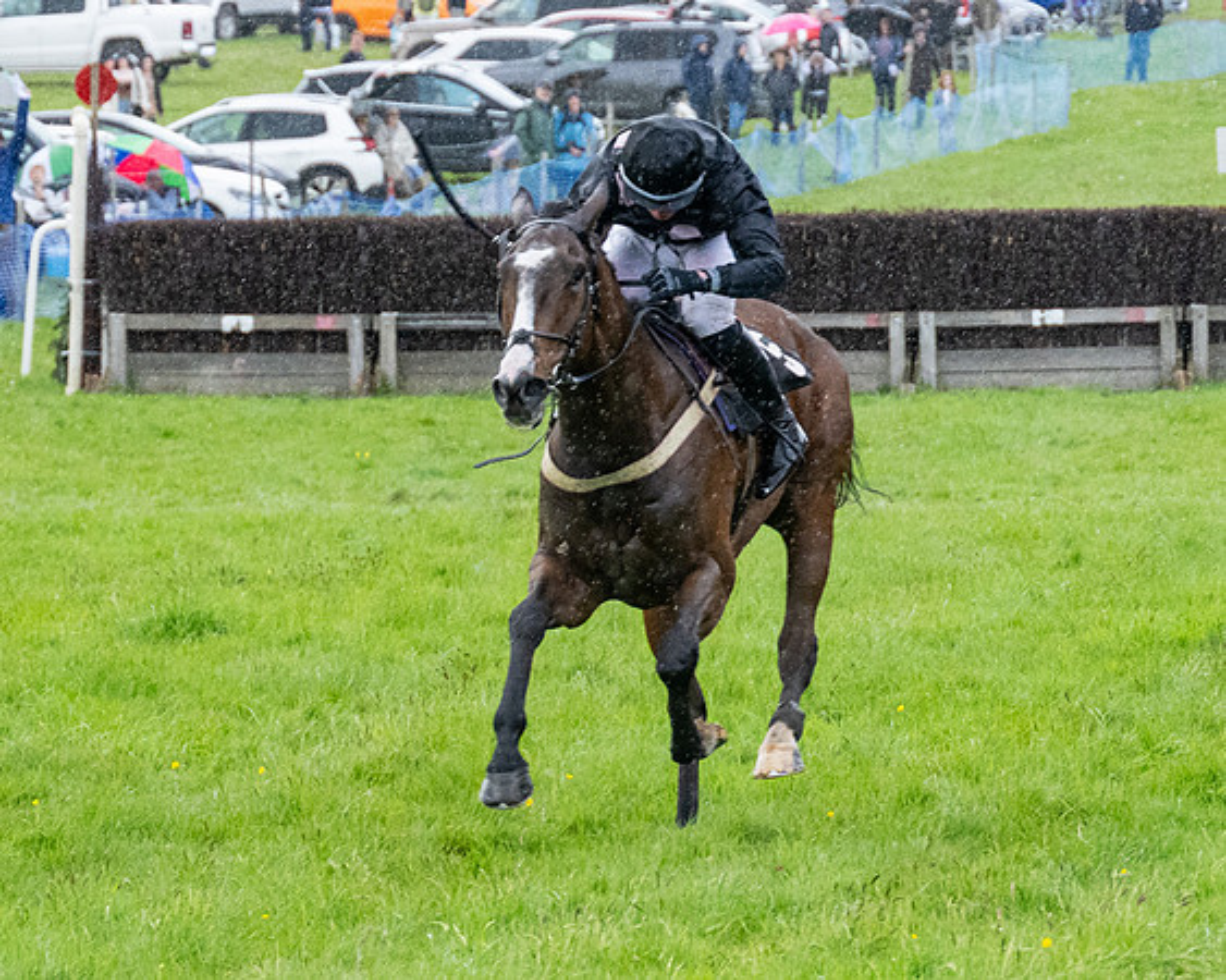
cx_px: 801
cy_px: 487
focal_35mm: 270
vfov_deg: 5.7
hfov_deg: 7.2
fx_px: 9776
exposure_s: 1/1000
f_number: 4
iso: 2000
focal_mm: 98
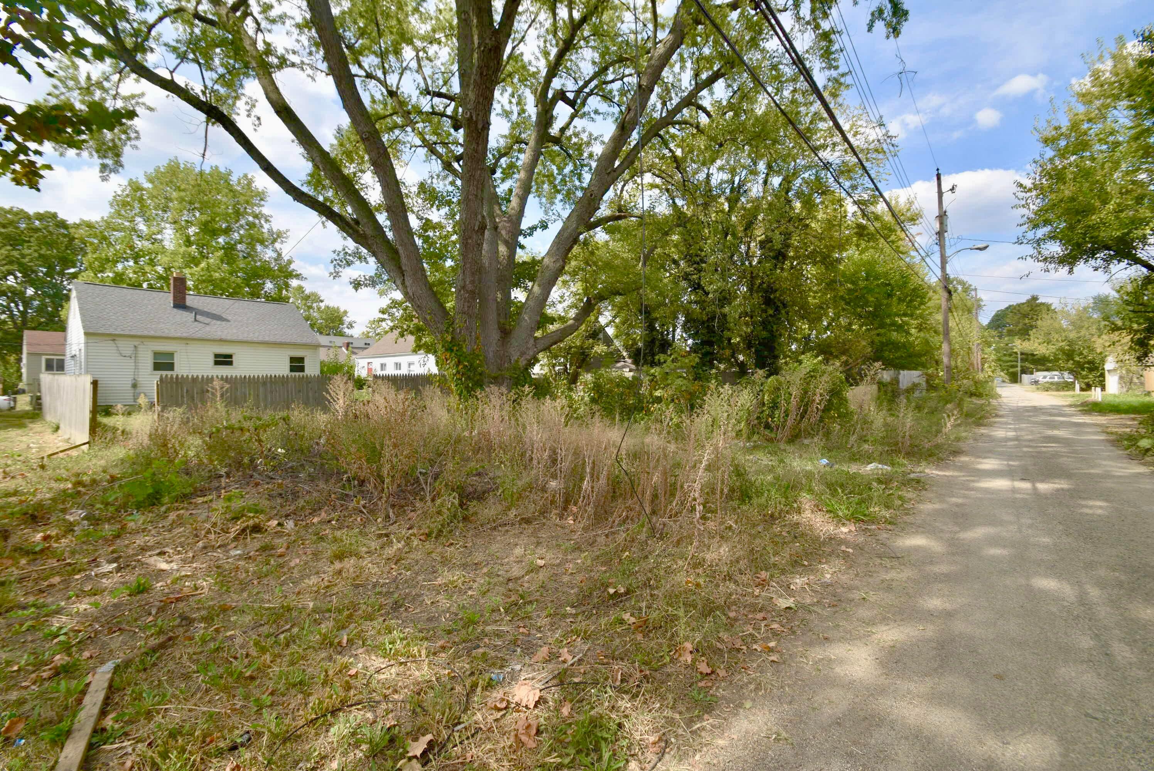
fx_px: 481
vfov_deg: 77.4
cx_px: 577
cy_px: 386
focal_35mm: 15
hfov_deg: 100.3
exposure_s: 1/200
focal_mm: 10
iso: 100
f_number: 8
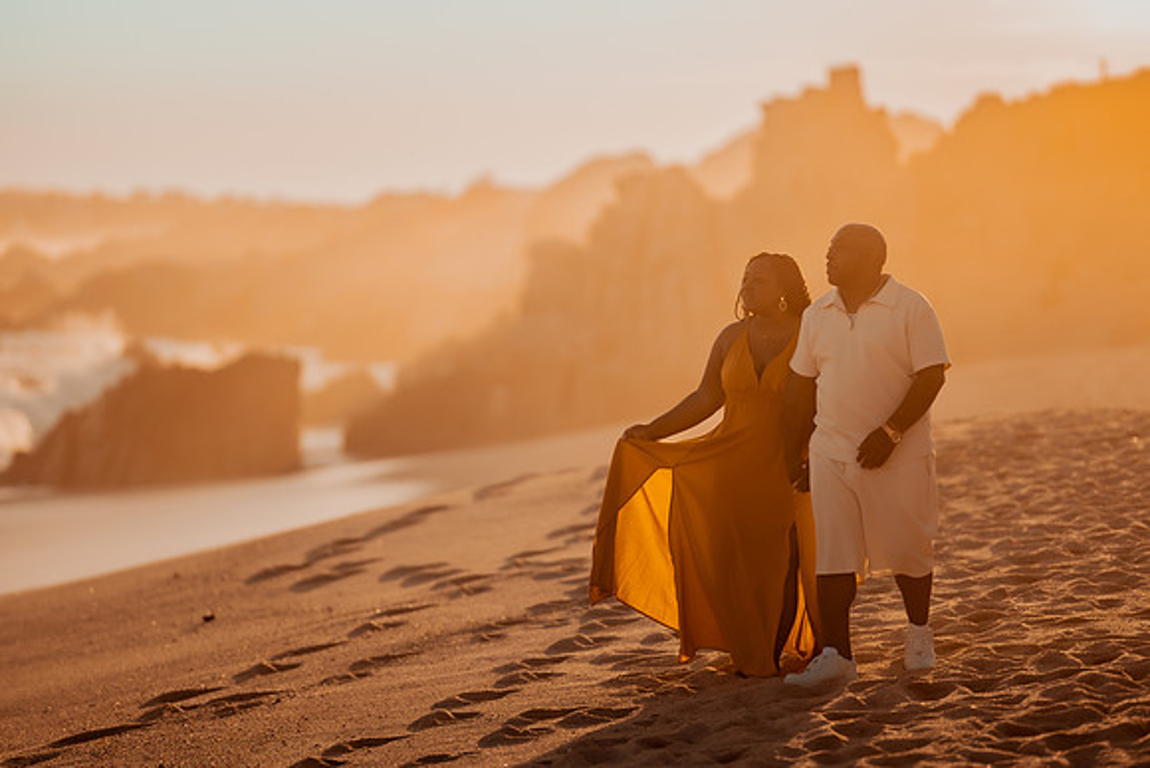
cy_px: 384
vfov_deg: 10.2
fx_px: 4313
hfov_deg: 15.2
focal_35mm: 135
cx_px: 575
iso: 100
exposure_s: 1/8000
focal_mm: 135
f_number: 1.8
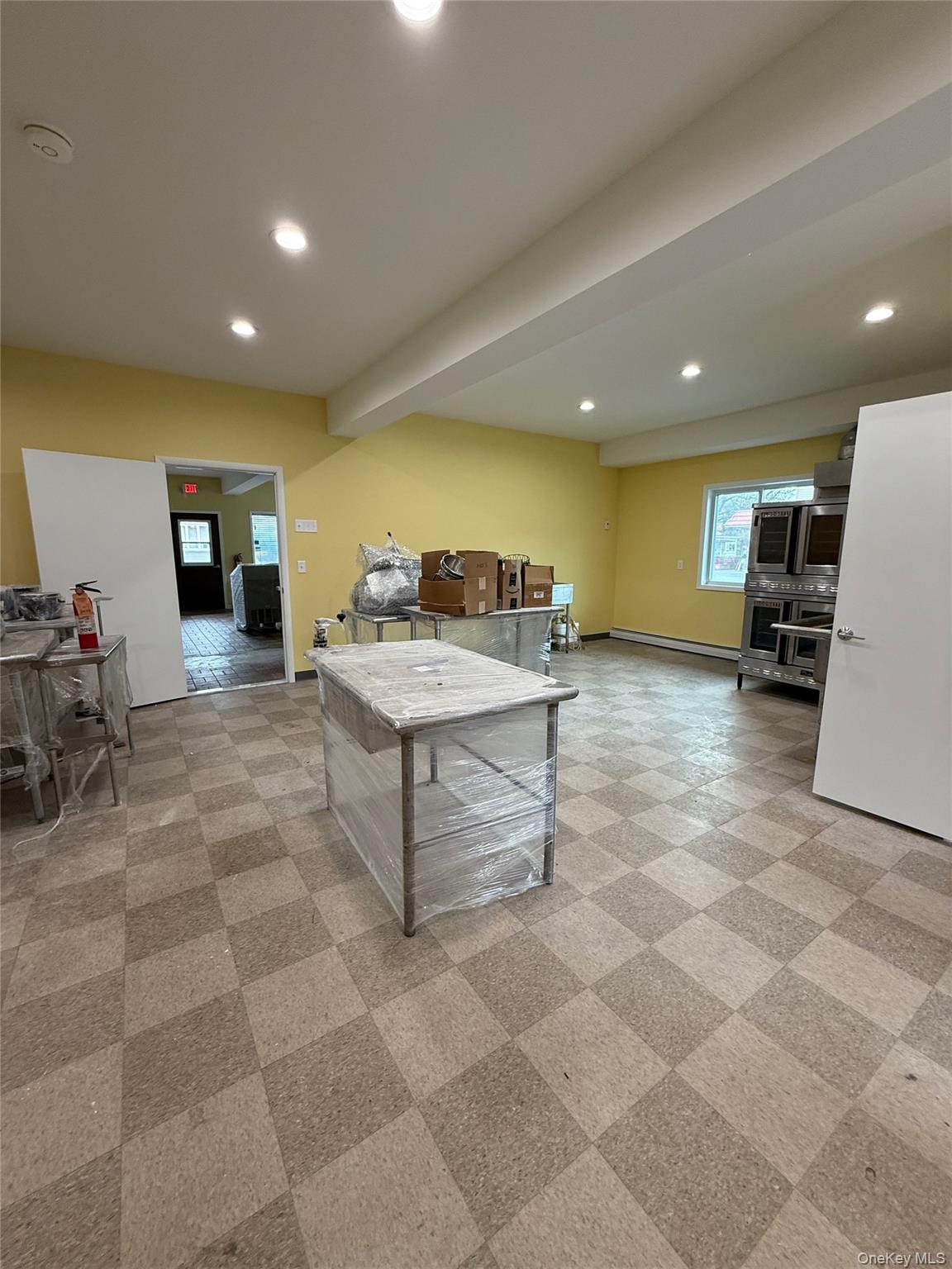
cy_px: 634
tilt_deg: -9.8
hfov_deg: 85.7
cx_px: 476
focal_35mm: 14
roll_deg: +0.1
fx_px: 513
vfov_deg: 102.1
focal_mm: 2.22
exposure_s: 1/120
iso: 200
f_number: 2.2
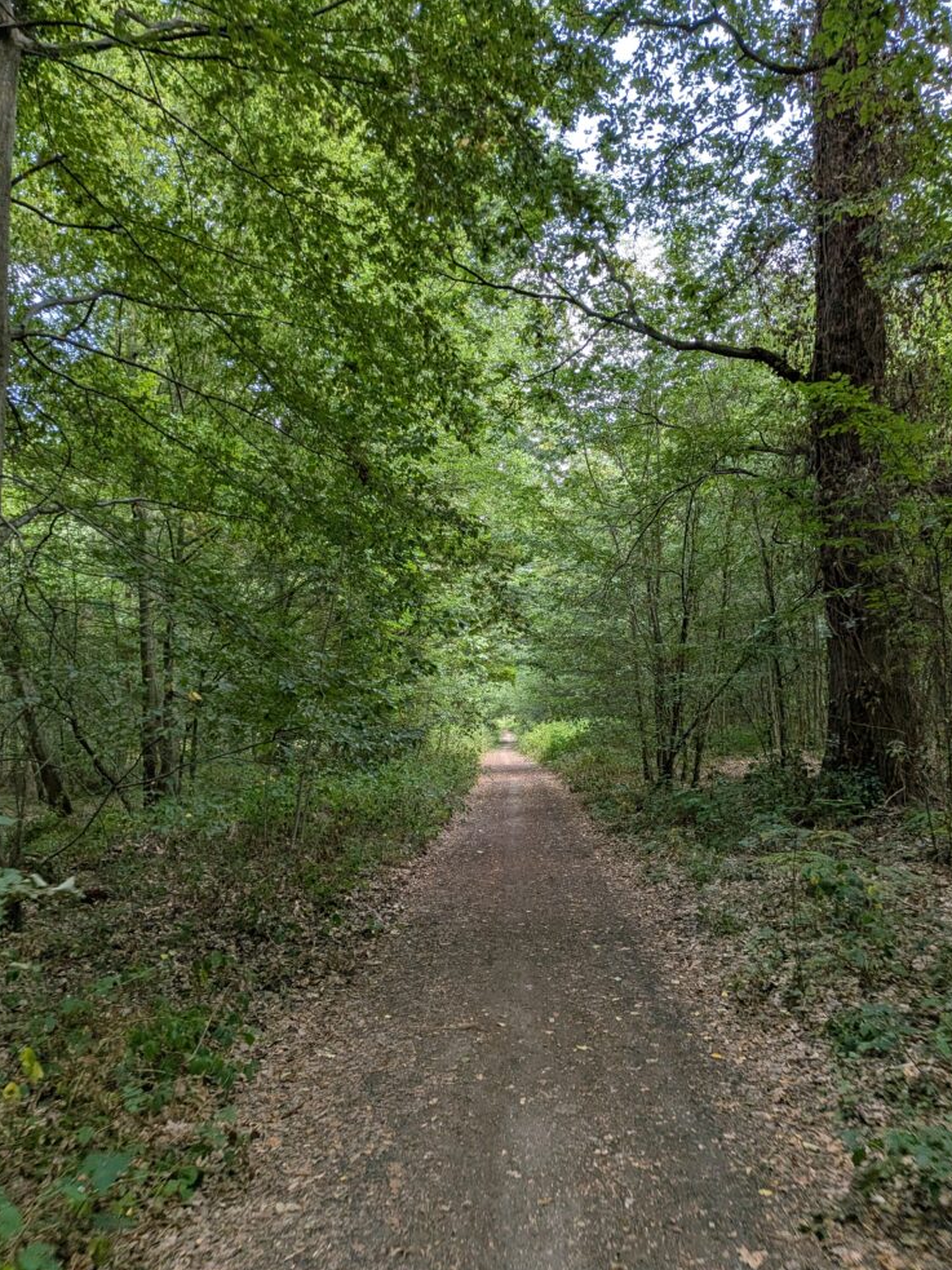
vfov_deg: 69.4
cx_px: 470
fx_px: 917
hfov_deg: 54.9
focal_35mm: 25
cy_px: 619
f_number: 1.7
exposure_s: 1/251
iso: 50
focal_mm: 4.53
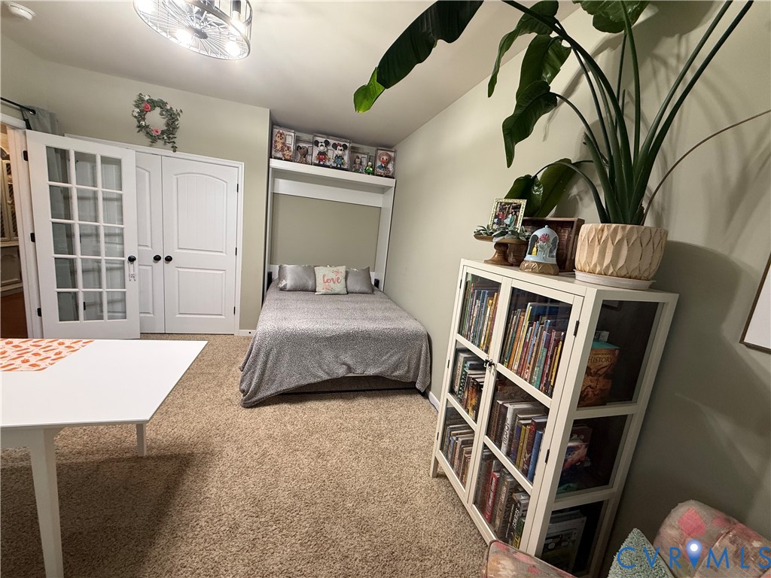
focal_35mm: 14
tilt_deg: -10.3
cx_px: 386
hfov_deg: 102.1
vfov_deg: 85.7
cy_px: 289
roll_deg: -6.9
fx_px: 312
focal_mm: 2.22
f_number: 2.2
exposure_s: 1/60
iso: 250
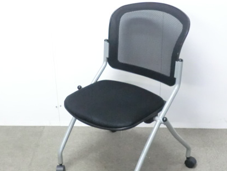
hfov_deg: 32.7
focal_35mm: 59
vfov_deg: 24.8
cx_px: 127
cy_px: 82
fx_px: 387
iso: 800
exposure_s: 1/20
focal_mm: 6.9
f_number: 3.9
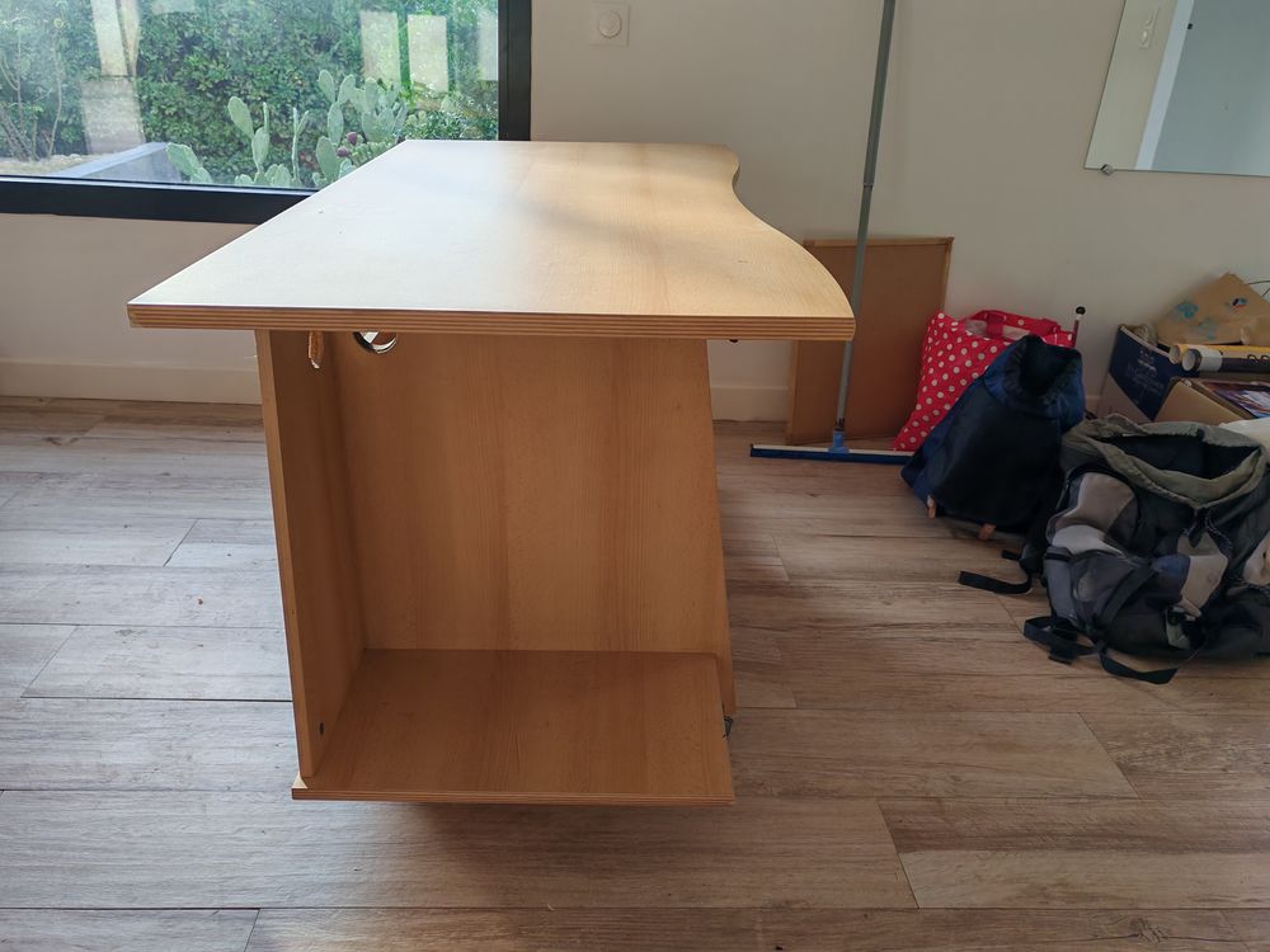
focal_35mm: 27
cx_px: 635
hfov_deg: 65.3
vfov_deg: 51.4
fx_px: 991
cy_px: 476
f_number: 1.95
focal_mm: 5.52
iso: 50
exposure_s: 1/290
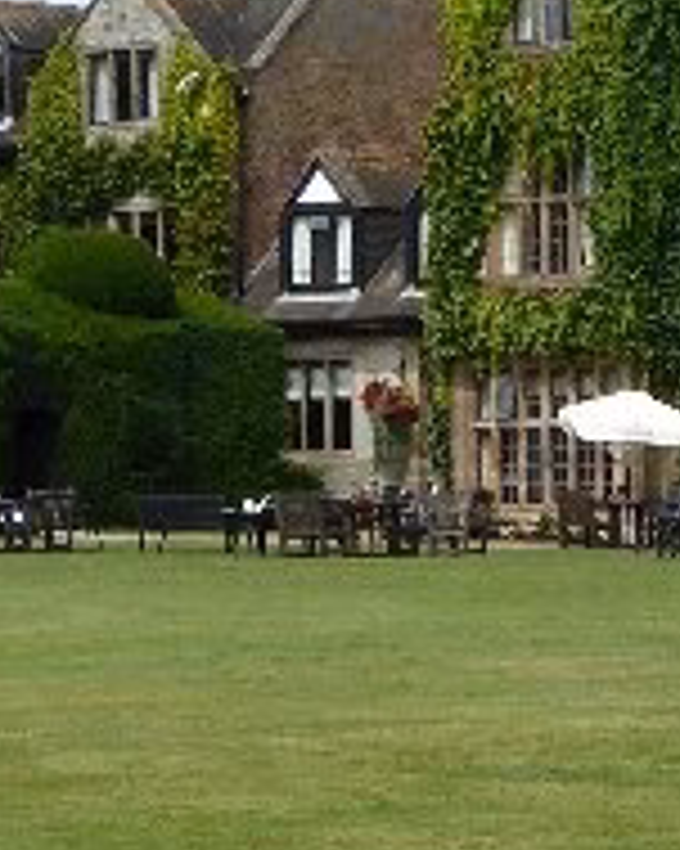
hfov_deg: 6.8
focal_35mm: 222
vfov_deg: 8.7
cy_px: 765
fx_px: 5589
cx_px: 1184
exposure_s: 1/640
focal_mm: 7.2
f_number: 3.8
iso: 100
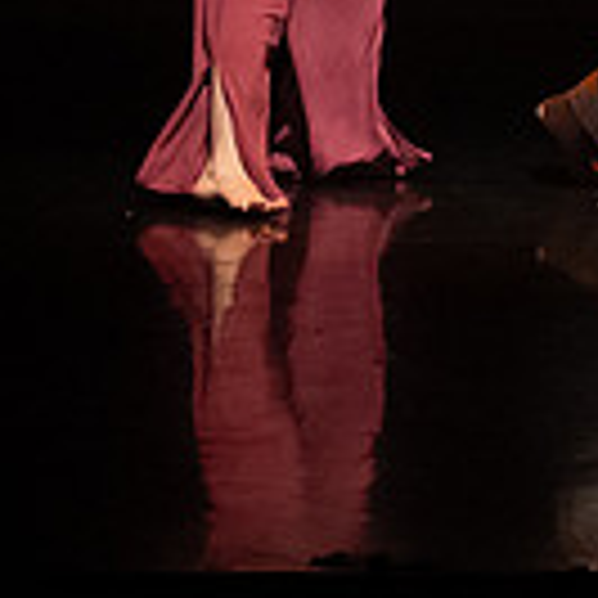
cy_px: -240
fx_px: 7271
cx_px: 620
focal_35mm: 372
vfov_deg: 4.7
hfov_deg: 4.7
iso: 4000
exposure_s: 1/320
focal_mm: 65
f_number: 3.5
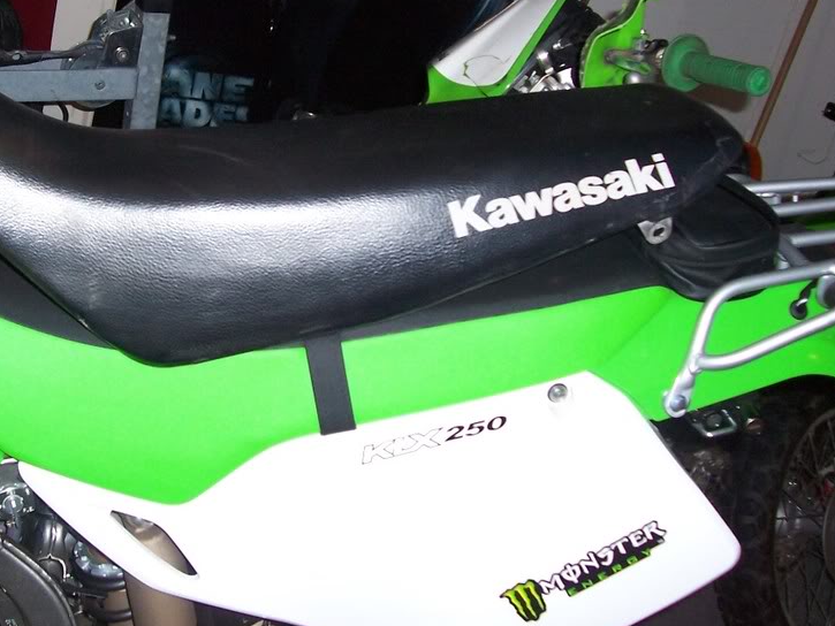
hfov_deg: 39.1
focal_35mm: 48
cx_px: 272
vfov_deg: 30.1
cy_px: 230
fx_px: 1158
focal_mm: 5.6
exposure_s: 1/60
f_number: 2.7
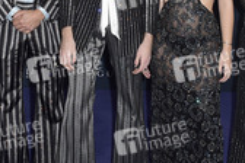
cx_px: 171
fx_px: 510
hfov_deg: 26.8
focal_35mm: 75
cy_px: 29
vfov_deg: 18.0
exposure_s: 1/250
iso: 640
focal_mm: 28
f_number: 6.3
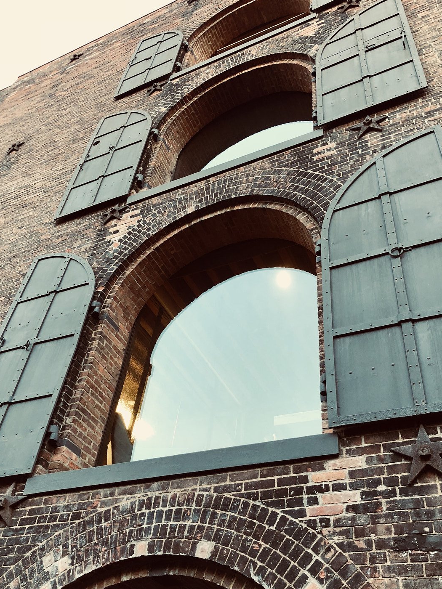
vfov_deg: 56.7
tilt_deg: +42.7
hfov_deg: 44.2
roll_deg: -9.0
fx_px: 545
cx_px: 216
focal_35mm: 32
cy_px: 327
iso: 40
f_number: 1.8
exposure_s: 1/17
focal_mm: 3.99
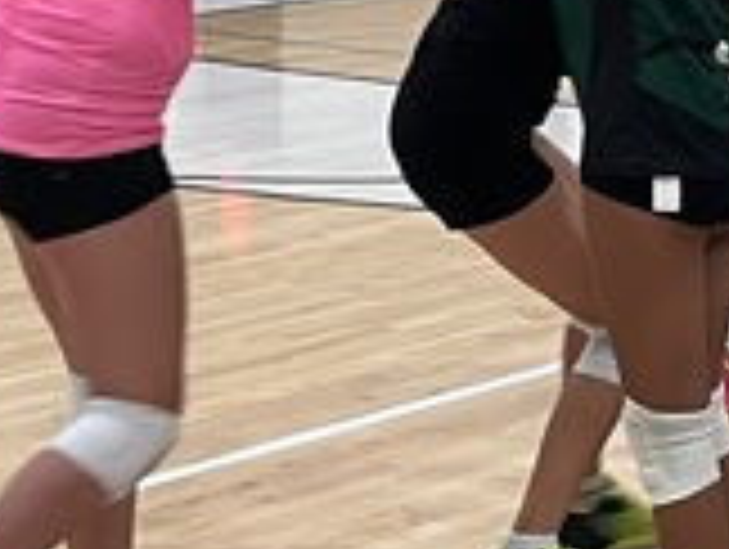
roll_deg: -0.4
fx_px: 3459
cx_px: 796
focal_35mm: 164
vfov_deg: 9.0
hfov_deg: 11.8
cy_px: -104
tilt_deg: -5.4
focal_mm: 5.1
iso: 80
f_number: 1.6
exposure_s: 1/60
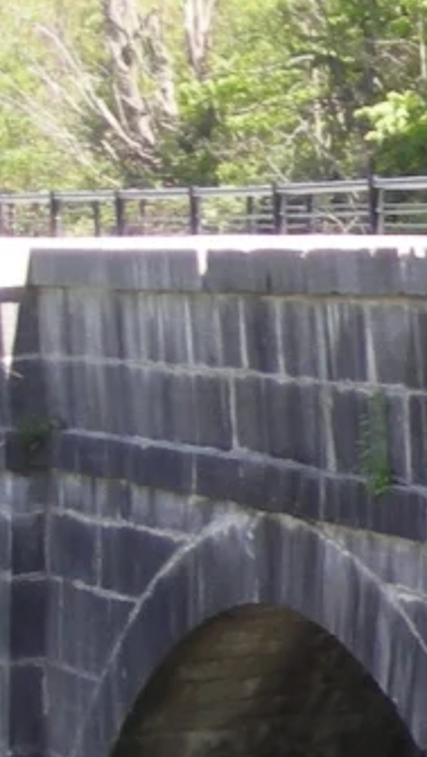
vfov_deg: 10.5
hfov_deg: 5.2
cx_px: 1734
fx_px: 4117
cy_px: 556
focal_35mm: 205
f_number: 3.2
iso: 50
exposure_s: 1/125
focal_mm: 6.3
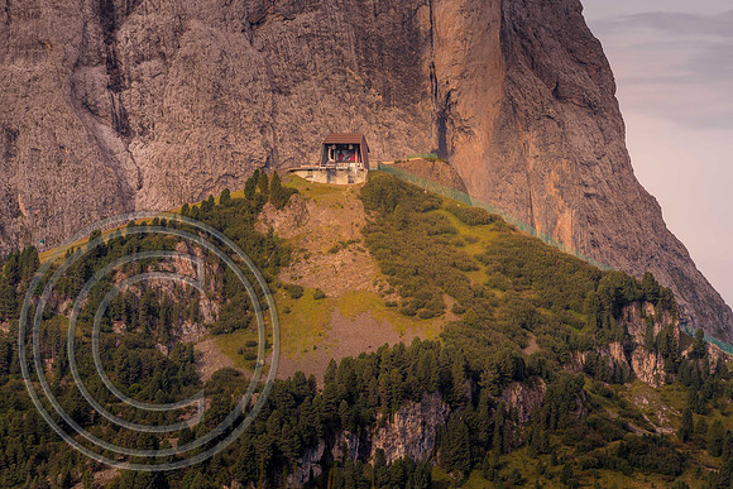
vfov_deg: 4.6
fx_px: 6109
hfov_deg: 6.9
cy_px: 244
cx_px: 366
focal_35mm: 300
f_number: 5.6
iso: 100
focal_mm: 200
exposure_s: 1/80
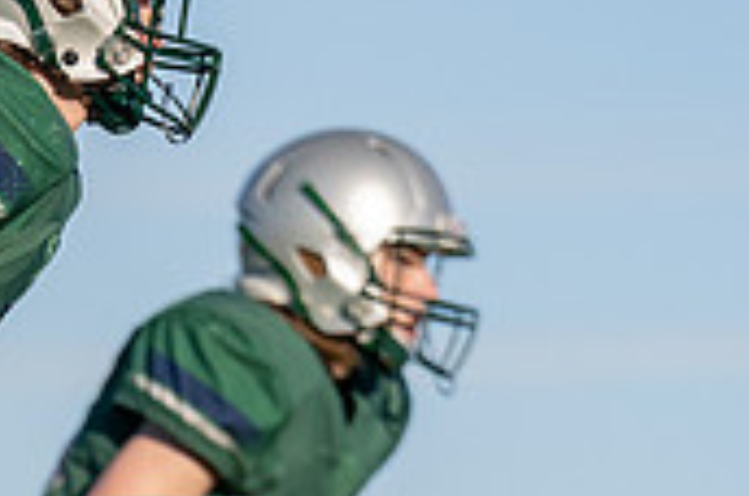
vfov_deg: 1.5
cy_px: 961
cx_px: -214
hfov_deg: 2.2
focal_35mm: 933
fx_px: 19375
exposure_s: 1/1600
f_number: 2.8
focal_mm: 200
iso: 100
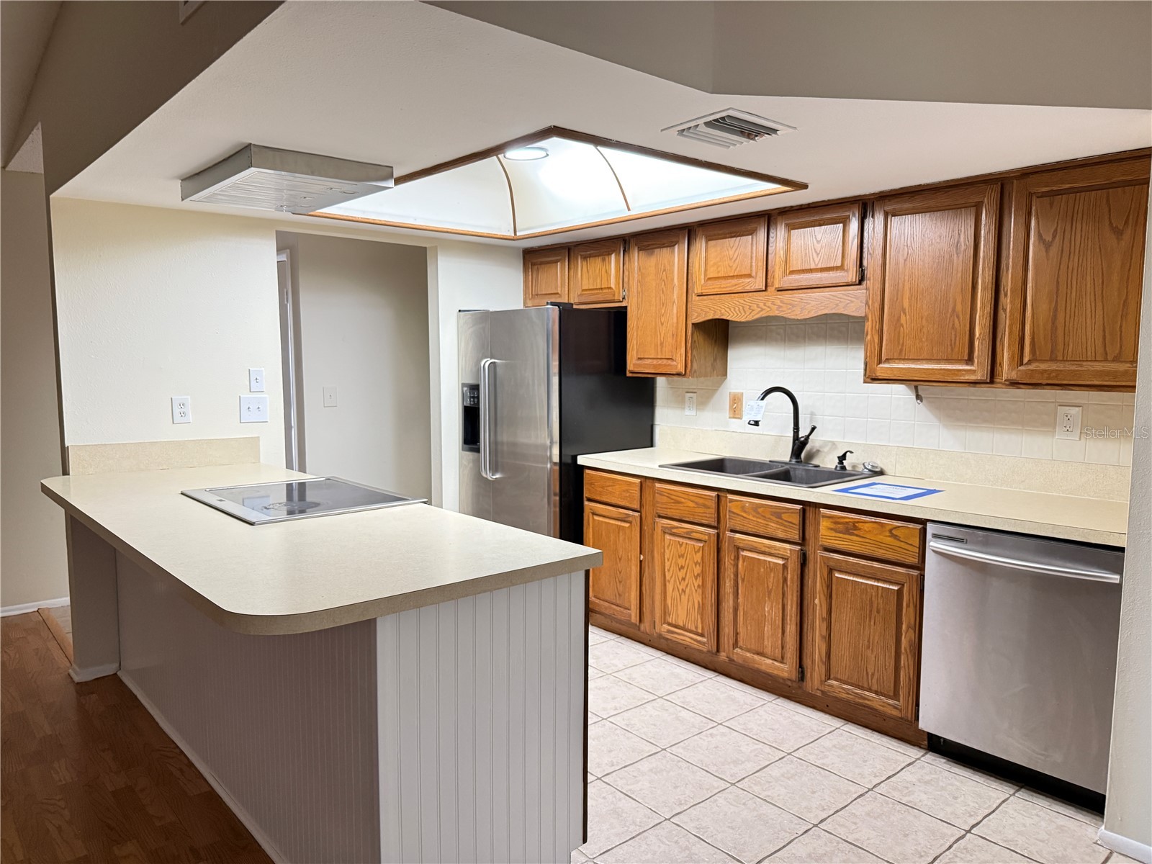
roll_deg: +0.0
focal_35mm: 24
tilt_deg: -5.6
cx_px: 576
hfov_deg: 71.6
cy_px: 432
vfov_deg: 56.8
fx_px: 799
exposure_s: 1/60
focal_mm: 6.76
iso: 400
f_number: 1.78
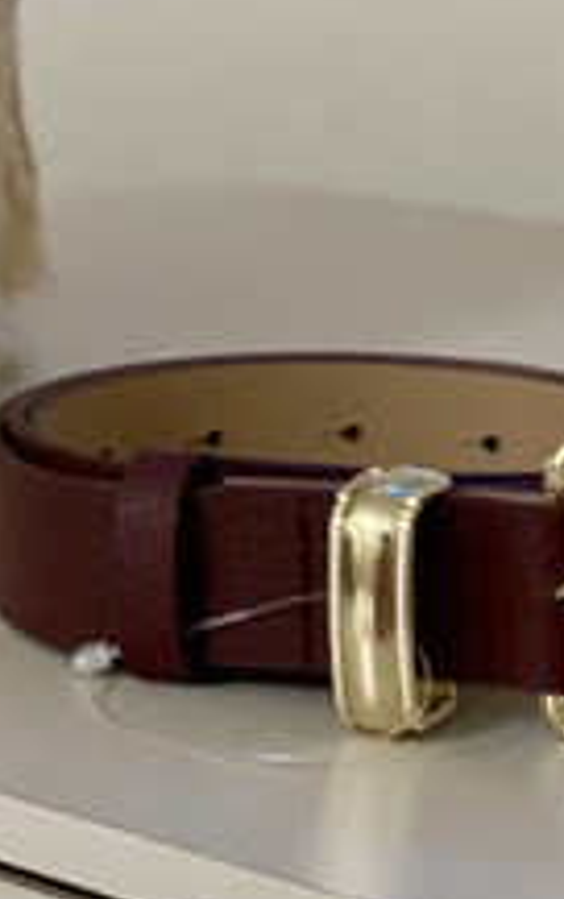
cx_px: 369
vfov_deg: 19.8
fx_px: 2577
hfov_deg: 12.5
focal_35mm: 105
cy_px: 491
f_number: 2
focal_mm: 6
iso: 500
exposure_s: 1/20
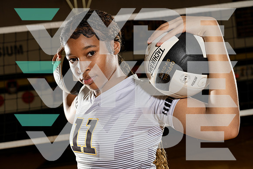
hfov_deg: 35.0
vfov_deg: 23.8
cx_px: 126
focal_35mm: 57
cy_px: 84
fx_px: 401
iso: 250
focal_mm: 57
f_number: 5.6
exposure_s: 1/250
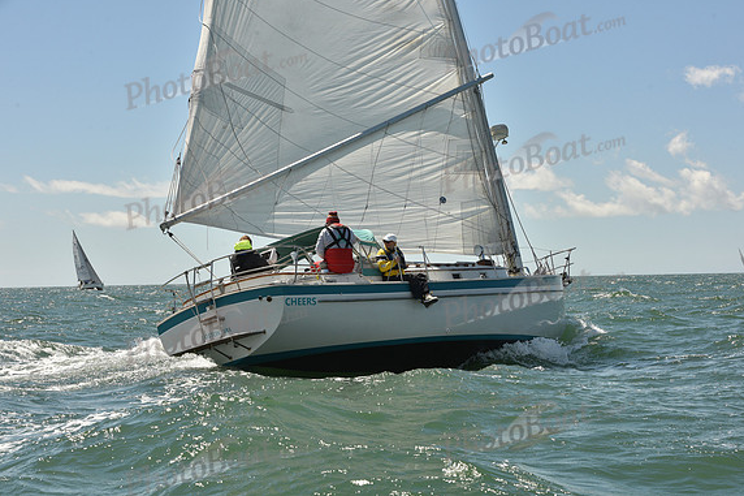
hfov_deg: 28.5
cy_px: 245
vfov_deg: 19.2
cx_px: 376
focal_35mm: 71
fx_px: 1467
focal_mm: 70
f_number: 11
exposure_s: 1/800
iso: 320
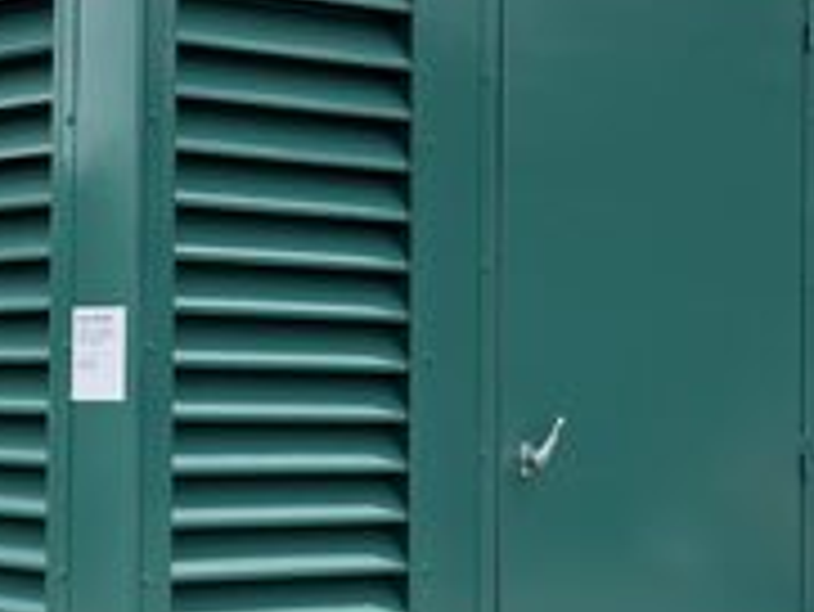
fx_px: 2494
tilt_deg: +2.3
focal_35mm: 106
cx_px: 112
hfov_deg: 18.3
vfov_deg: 14.0
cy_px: 364
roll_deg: -0.6
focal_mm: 6.76
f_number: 1.78
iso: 80
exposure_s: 1/3717
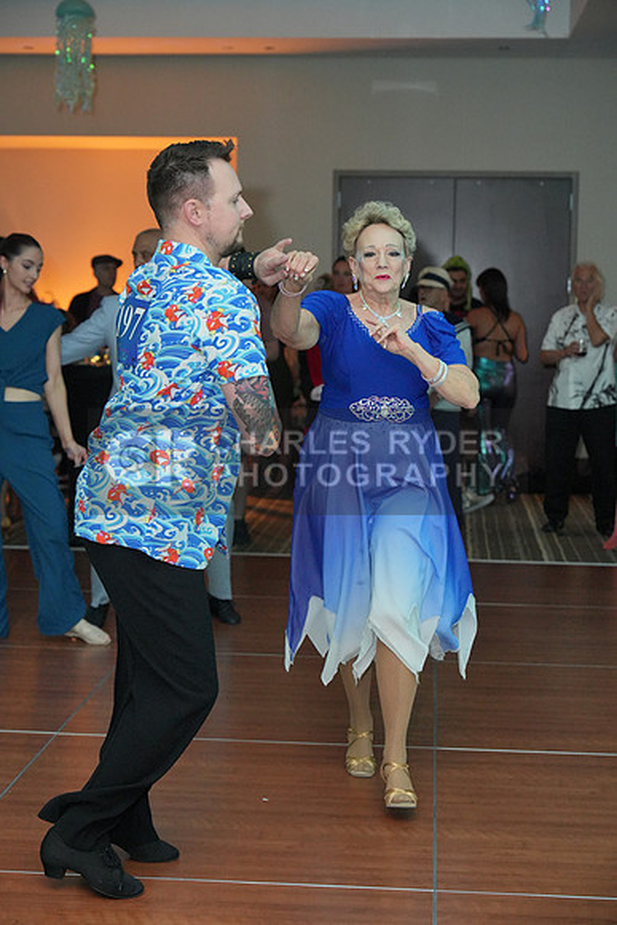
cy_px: 462
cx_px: 308
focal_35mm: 60
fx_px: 1541
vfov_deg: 33.4
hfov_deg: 22.6
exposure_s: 1/200
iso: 4000
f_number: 4
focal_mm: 60
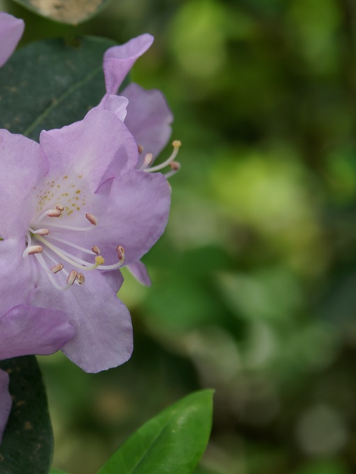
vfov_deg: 8.7
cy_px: 237
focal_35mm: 229
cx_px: 34
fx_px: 3134
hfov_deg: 6.5
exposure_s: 1/40
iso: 200
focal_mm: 105
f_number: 10
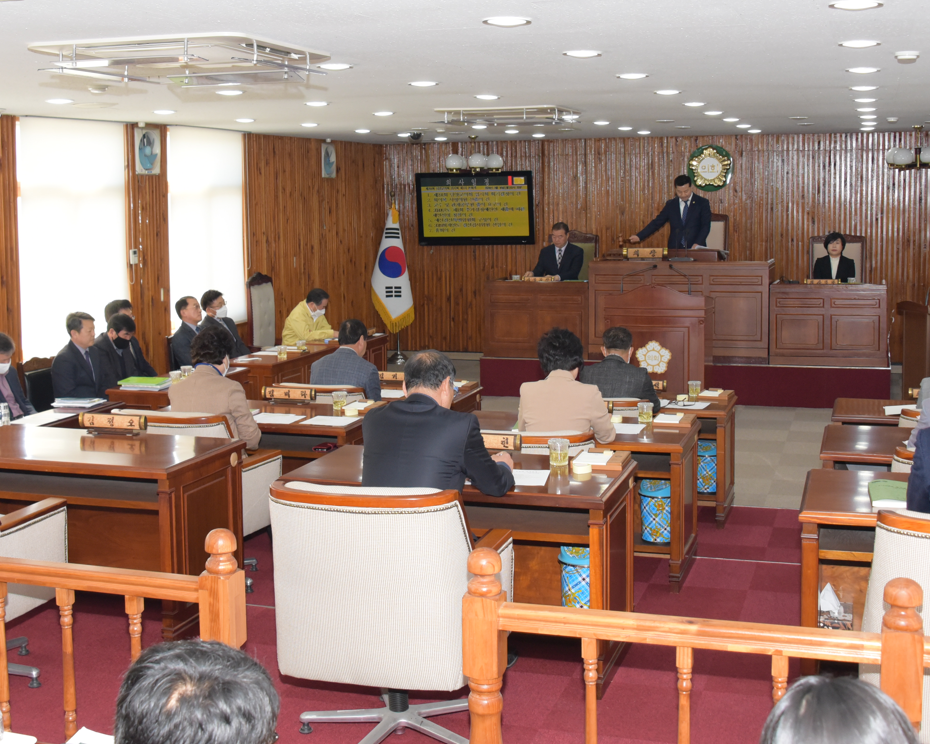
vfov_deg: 32.7
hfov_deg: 40.3
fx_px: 1266
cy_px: 309
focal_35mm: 46
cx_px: 472
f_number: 8
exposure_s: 1/200
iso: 2800
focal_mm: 32
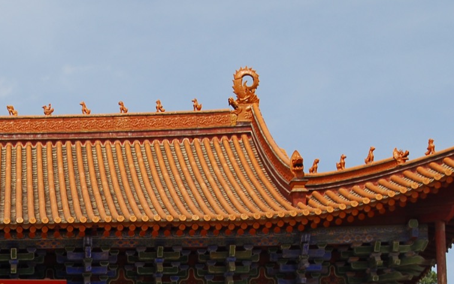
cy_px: 421
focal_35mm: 126
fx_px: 1559
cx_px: -26
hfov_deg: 16.2
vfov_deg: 10.1
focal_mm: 26
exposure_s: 1/200
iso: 100
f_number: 7.1
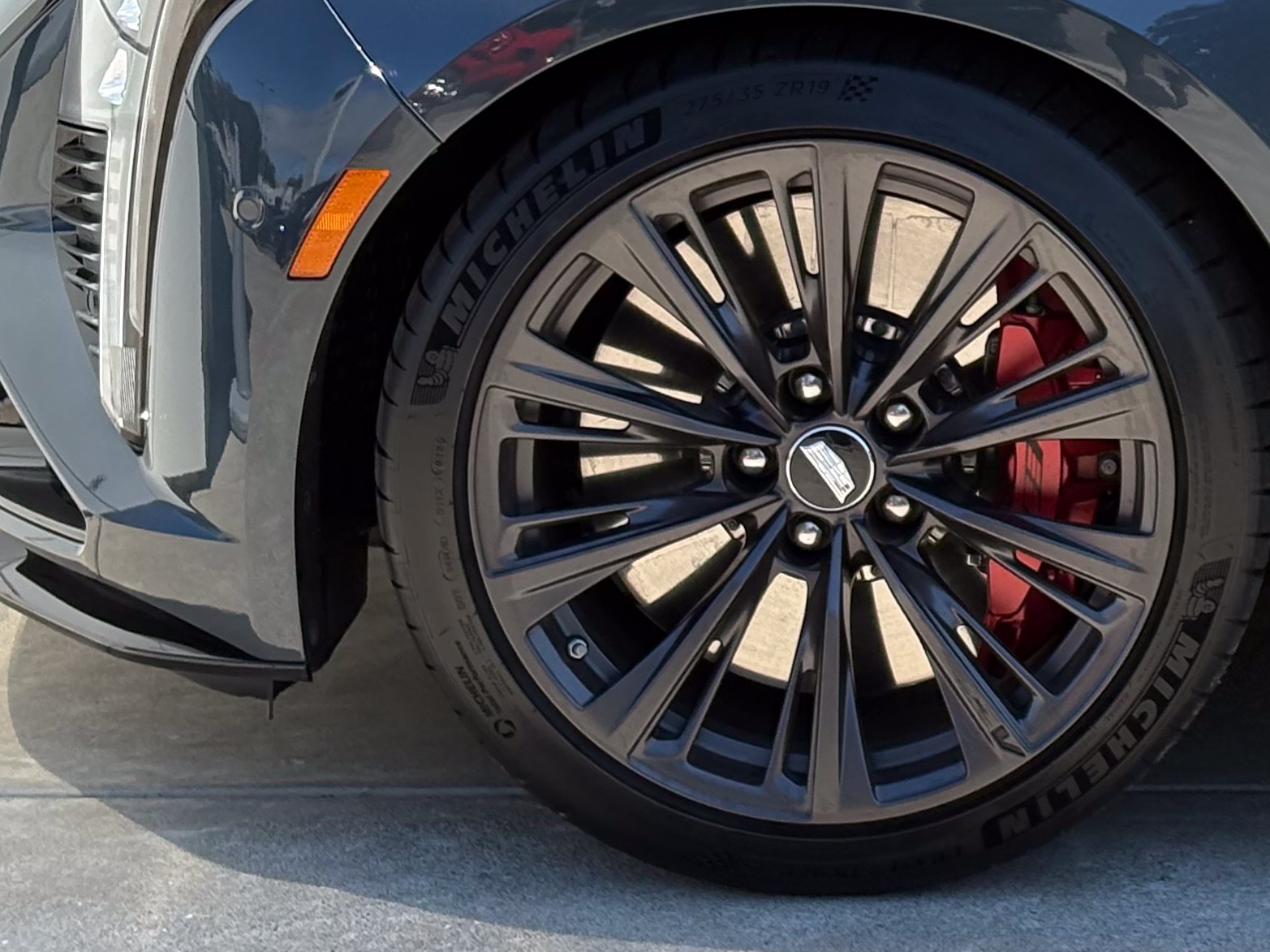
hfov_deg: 14.4
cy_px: 134
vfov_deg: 11.0
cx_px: 1431
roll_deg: -1.1
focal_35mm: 134
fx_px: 4915
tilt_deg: -10.1
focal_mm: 5.96
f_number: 1.6
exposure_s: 1/1754
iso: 50
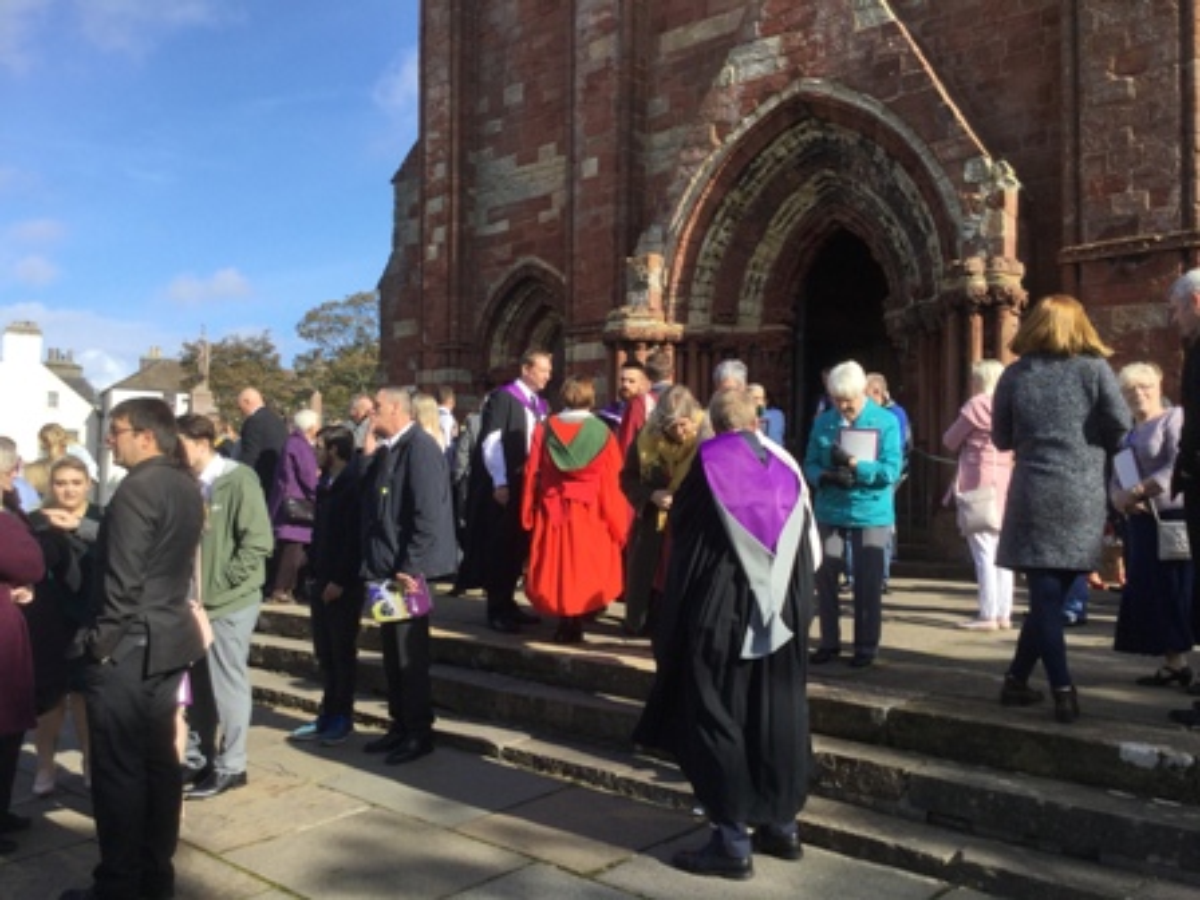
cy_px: 450
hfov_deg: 58.4
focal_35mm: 31
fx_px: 1075
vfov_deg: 45.4
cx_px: 600
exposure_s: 1/783
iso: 25
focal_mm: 3.3
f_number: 2.4
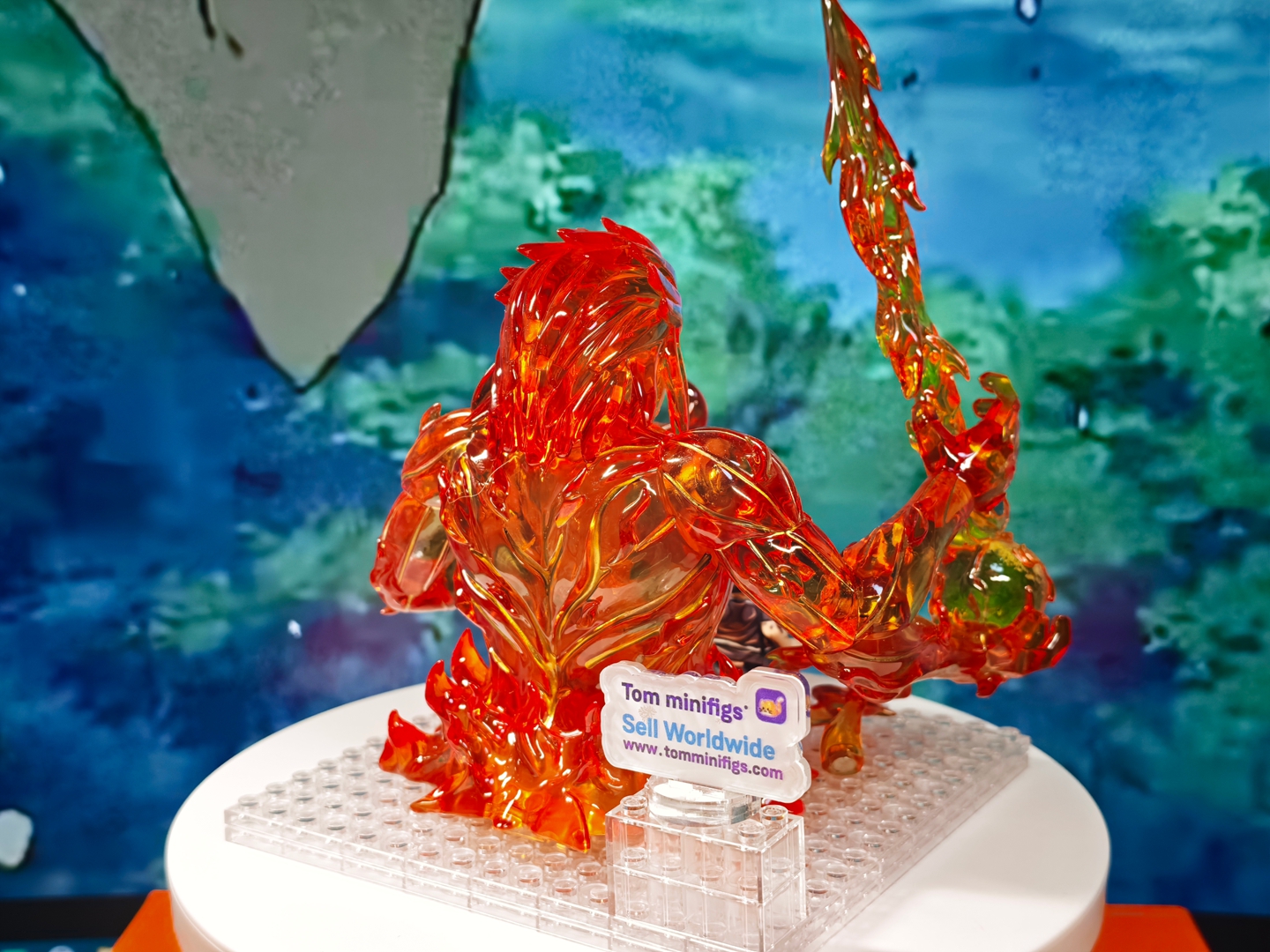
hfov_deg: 41.2
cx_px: 635
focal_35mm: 46
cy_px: 476
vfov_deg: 31.5
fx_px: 1688
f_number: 1.67
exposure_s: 1/100
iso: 64
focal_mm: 6.62
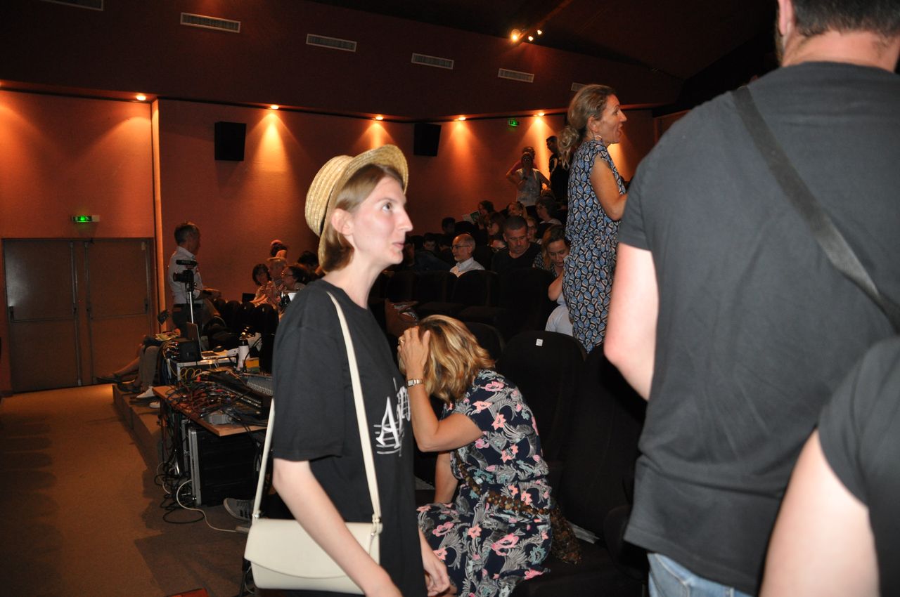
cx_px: 450
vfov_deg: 47.8
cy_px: 298
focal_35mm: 27
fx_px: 674
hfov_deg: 67.4
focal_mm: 18
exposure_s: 1/60
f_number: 3.5
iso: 800
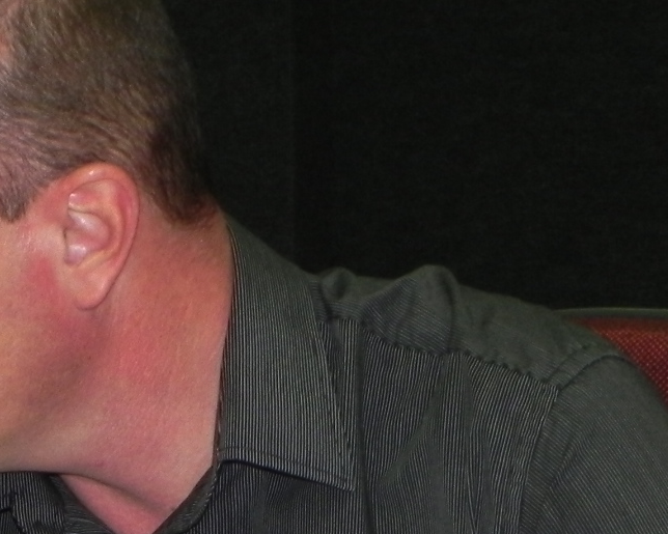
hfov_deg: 9.2
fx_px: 4052
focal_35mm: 205
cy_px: 672
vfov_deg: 7.5
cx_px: -361
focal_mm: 11.8
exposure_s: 1/30
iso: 200
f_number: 3.5
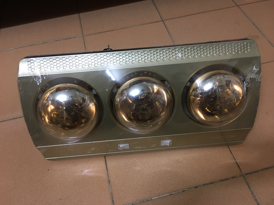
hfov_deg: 61.7
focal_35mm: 29
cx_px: 137
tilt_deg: -53.4
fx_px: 230
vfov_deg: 48.2
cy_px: 102
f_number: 2.2
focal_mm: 4.15
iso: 100
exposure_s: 1/17
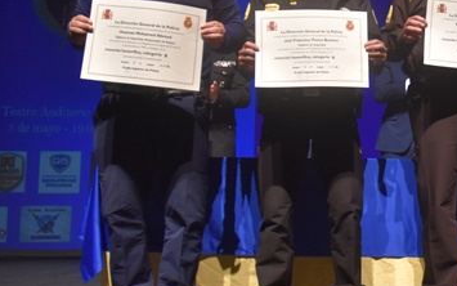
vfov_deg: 21.0
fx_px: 772
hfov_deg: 30.3
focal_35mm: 62
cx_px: 471
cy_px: 132
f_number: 3.5
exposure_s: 1/125
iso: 1100
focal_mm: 18
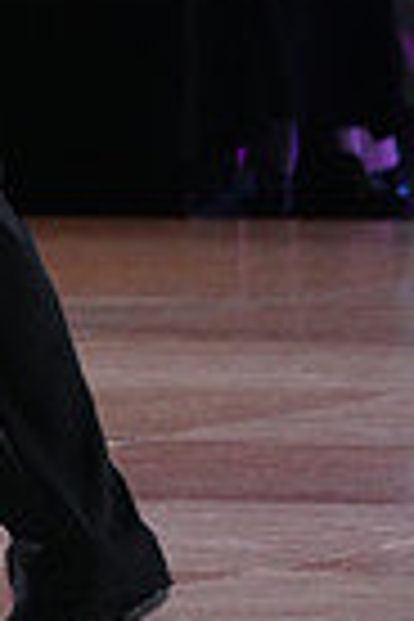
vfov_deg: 2.5
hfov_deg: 1.7
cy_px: -166
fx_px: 14247
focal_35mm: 826
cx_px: -434
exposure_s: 1/400
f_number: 4
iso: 3200
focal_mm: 197
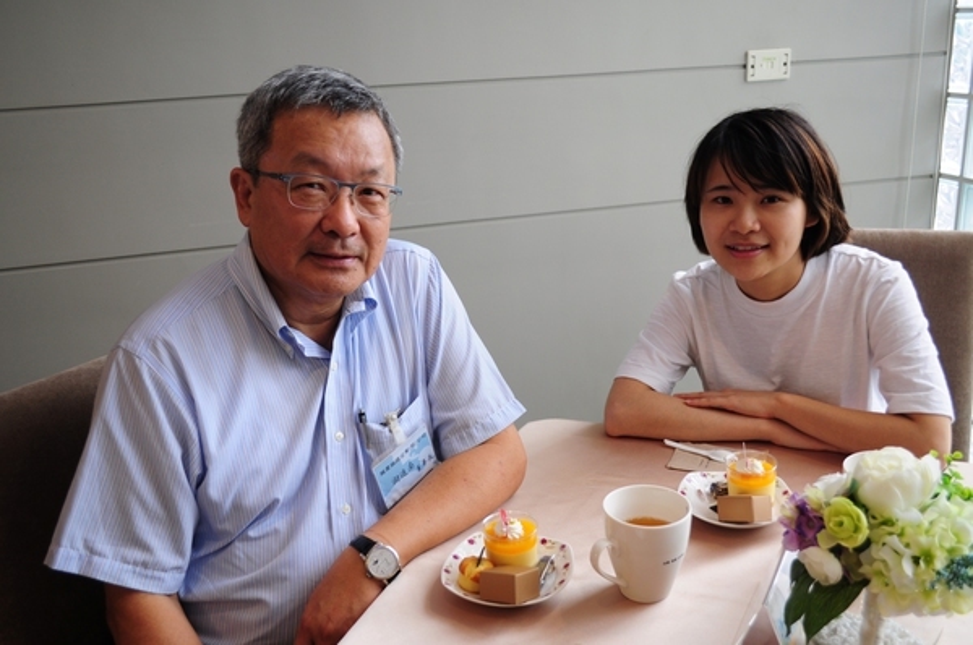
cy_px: 322
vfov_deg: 36.8
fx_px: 971
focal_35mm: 36
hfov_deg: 53.2
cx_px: 486
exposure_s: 1/40
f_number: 4
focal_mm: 24
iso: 200
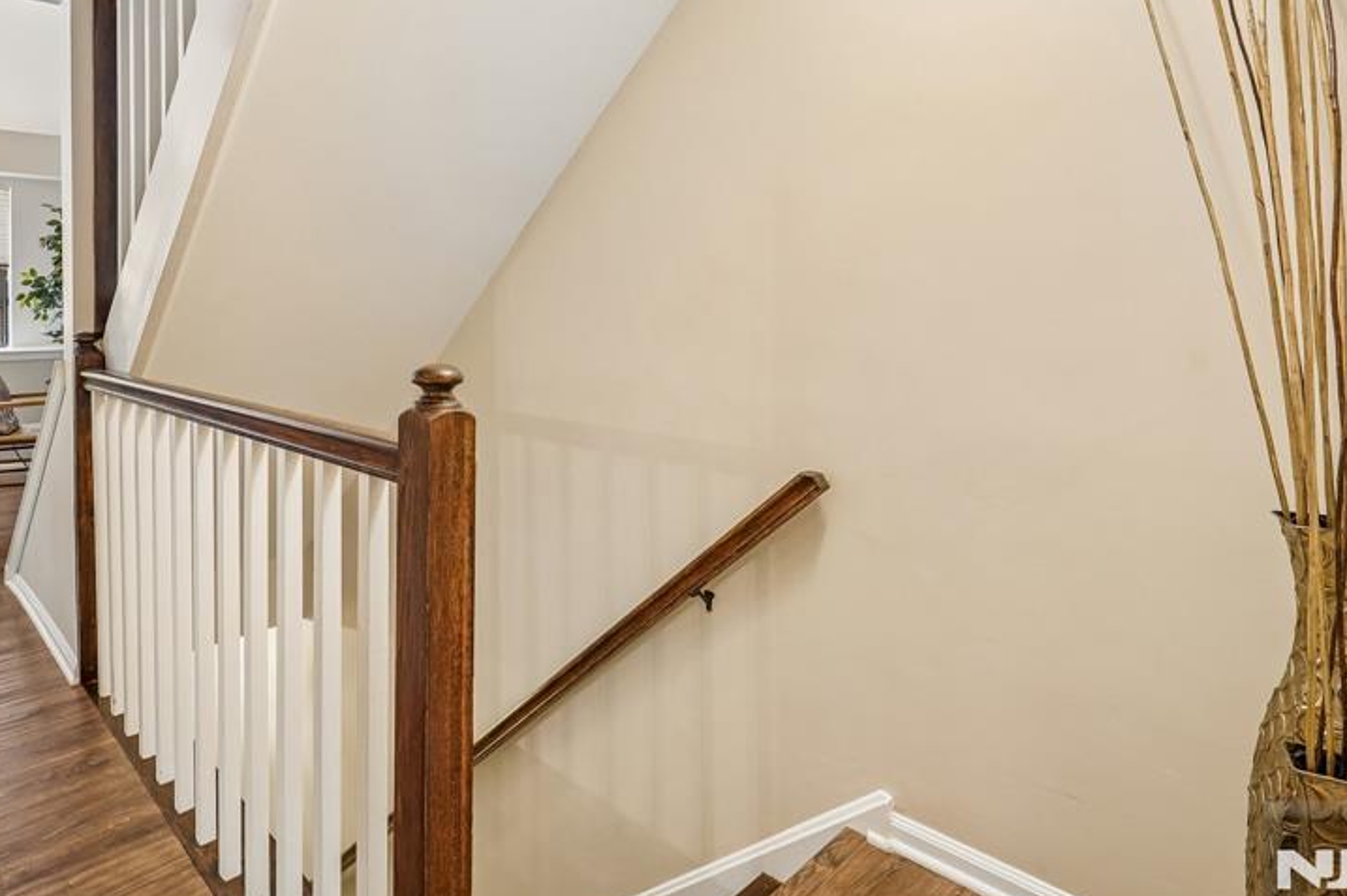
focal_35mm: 20
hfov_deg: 83.5
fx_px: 748
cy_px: 295
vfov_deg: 60.3
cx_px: 581
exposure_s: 1/4
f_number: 8
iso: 400
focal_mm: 14
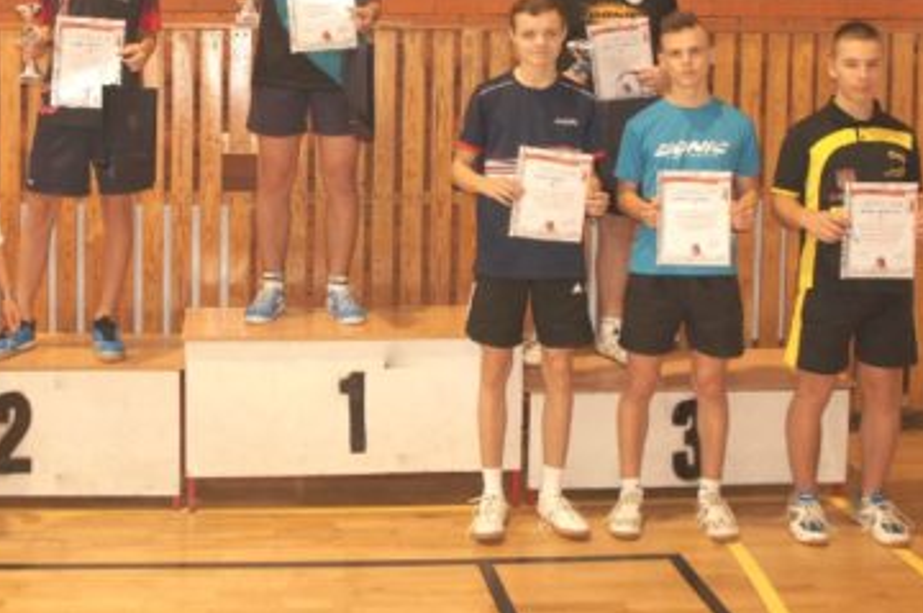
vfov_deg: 26.4
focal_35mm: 50
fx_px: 1280
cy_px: 113
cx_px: 318
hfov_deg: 39.2
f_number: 4
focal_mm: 20
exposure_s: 1/60
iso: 500
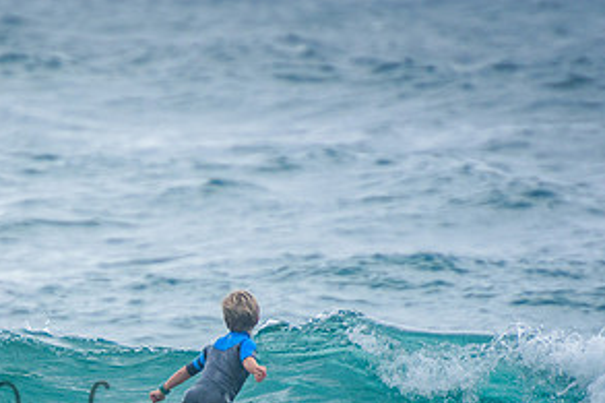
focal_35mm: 1188
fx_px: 19953
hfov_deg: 1.7
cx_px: 78
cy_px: 396
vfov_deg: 1.2
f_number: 5.6
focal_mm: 400
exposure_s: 1/2000
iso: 450
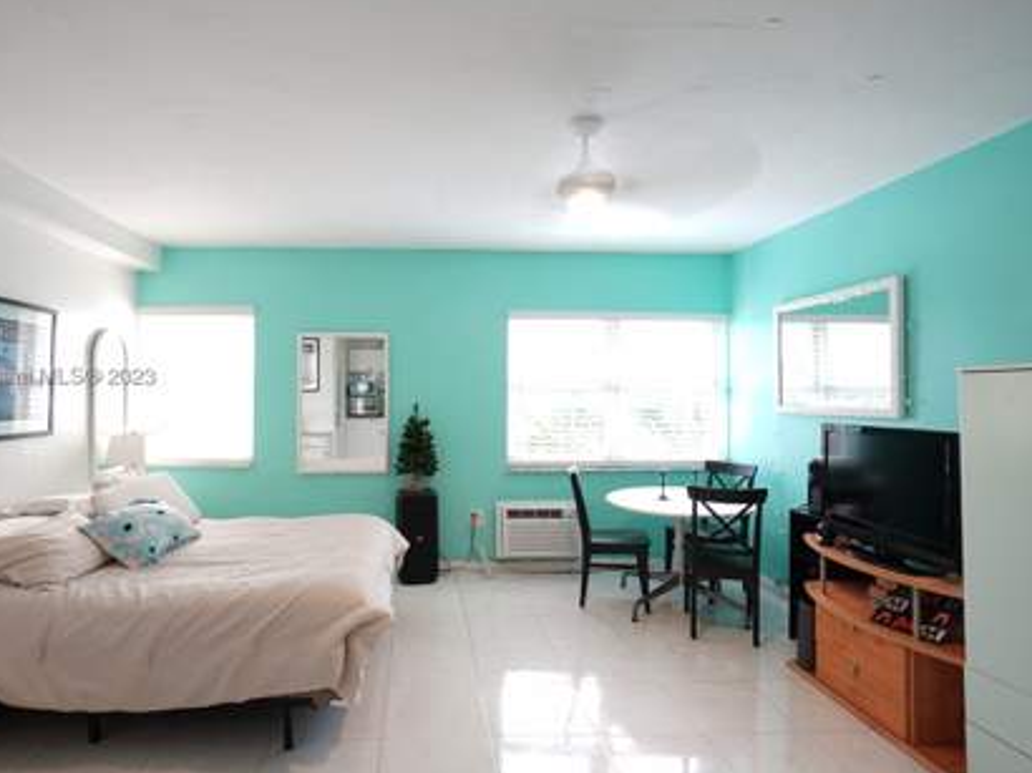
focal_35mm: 18
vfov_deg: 71.5
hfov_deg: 87.0
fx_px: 536
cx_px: 430
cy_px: 374
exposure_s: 1/3
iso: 80
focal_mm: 11
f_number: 6.3
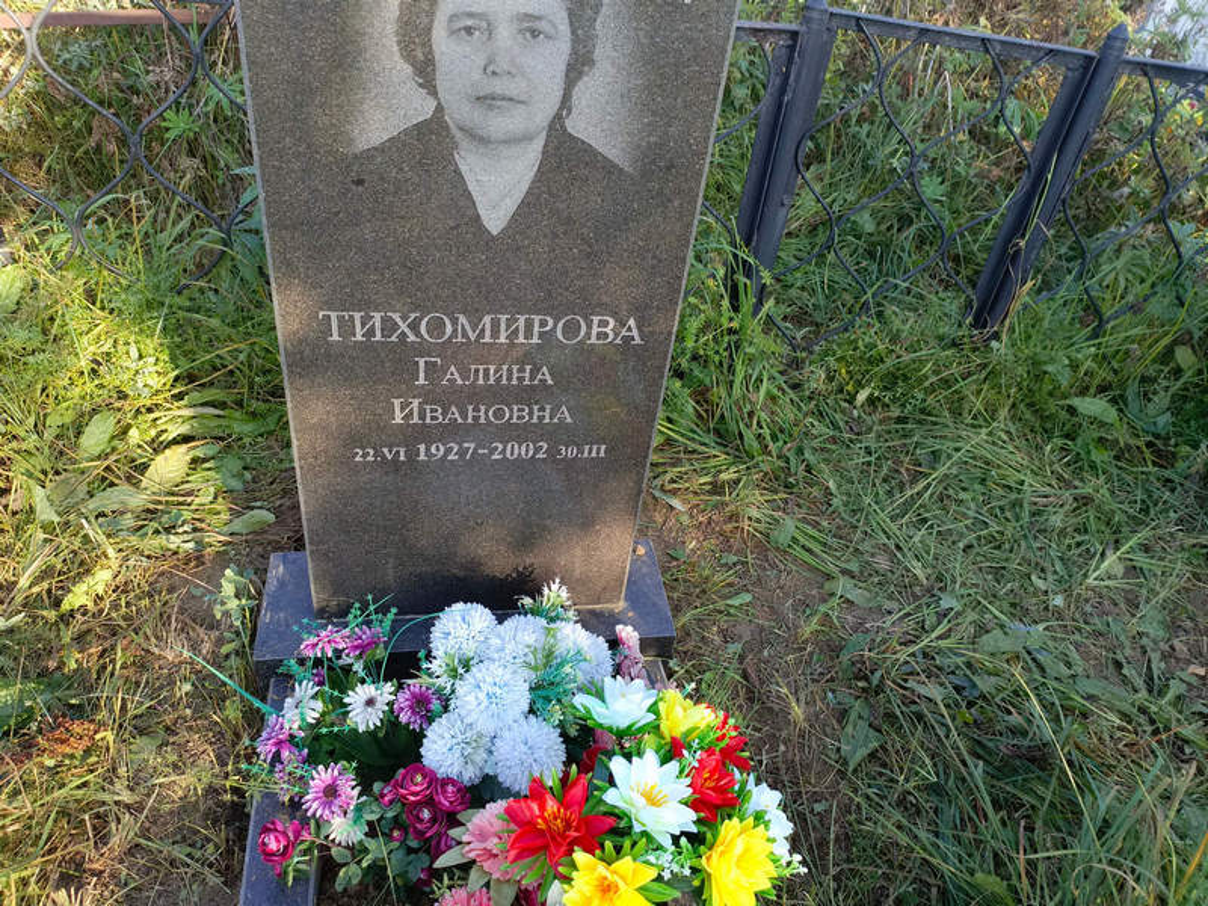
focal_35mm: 25
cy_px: 453
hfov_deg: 69.4
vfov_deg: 54.9
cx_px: 604
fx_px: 872
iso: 110
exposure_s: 1/131
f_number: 1.69
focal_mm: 4.76
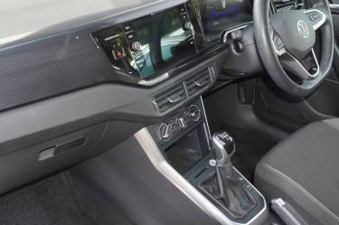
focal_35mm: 41
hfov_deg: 47.4
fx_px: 386
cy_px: 121
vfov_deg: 32.5
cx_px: 181
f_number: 4
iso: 400
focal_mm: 16
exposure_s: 1/125
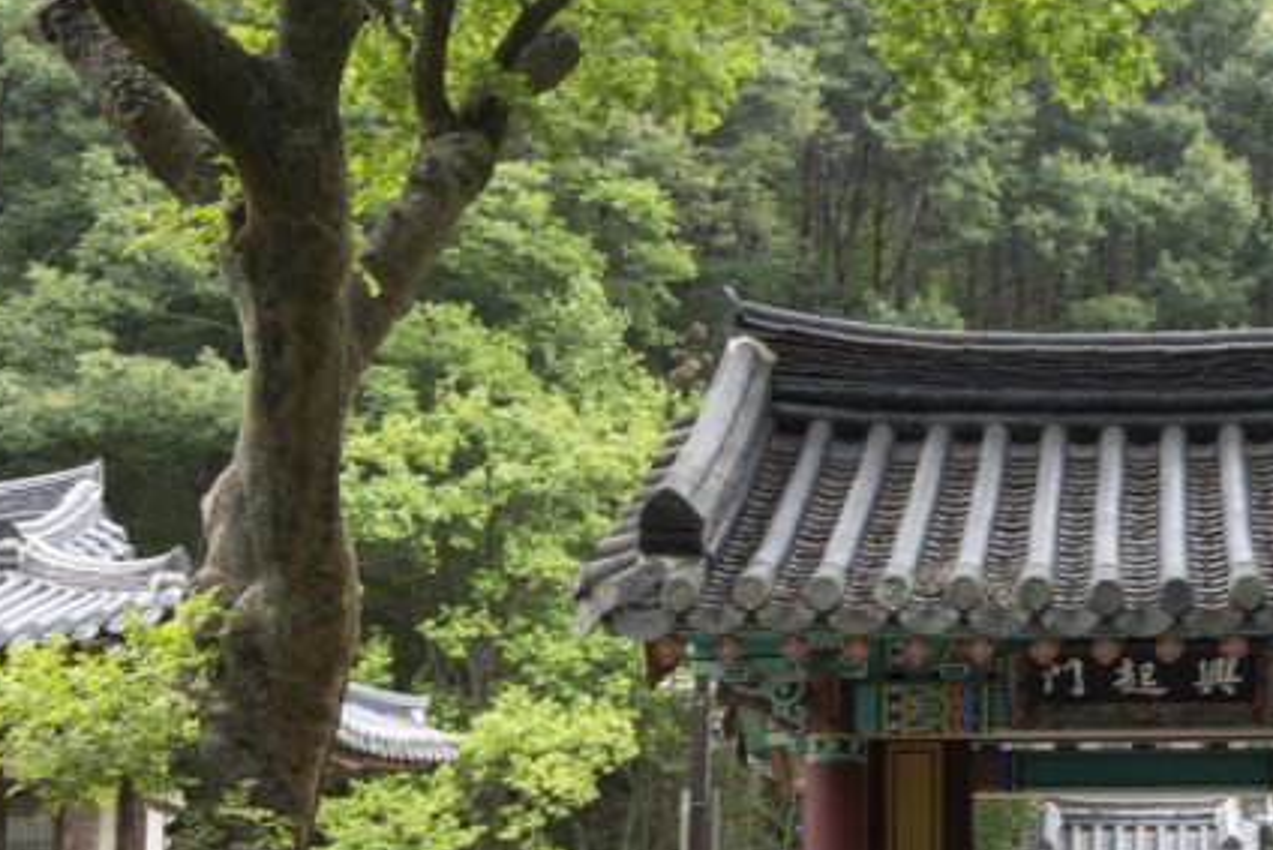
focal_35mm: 70
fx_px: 2476
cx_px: 1060
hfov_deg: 28.1
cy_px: 794
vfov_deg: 19.1
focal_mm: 29
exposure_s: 1/60
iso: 160
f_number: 4
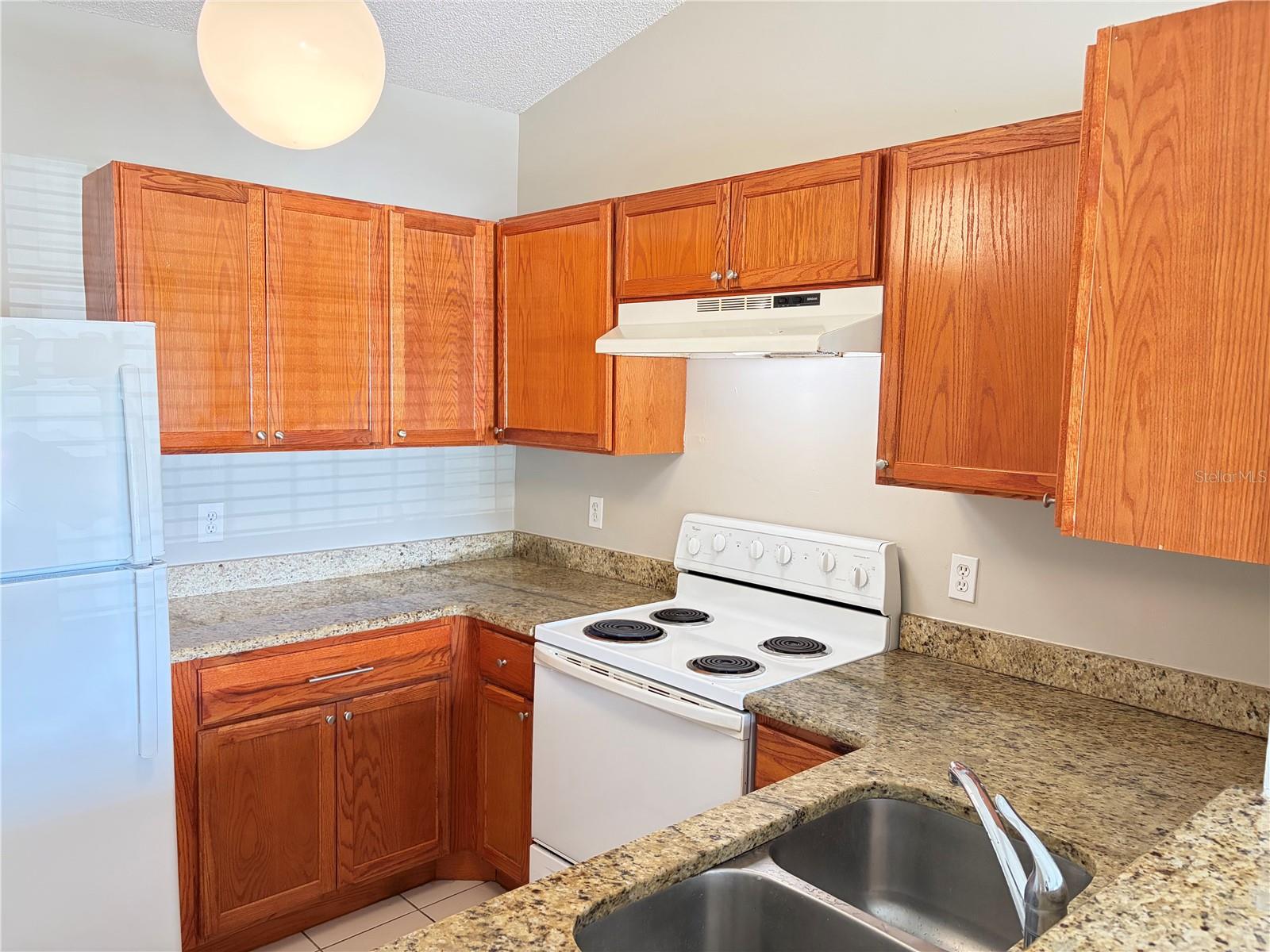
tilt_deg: -4.5
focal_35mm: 26
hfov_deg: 67.3
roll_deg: +0.0
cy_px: 476
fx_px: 954
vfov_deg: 53.1
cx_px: 635
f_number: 1.6
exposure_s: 1/60
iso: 400
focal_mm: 5.96
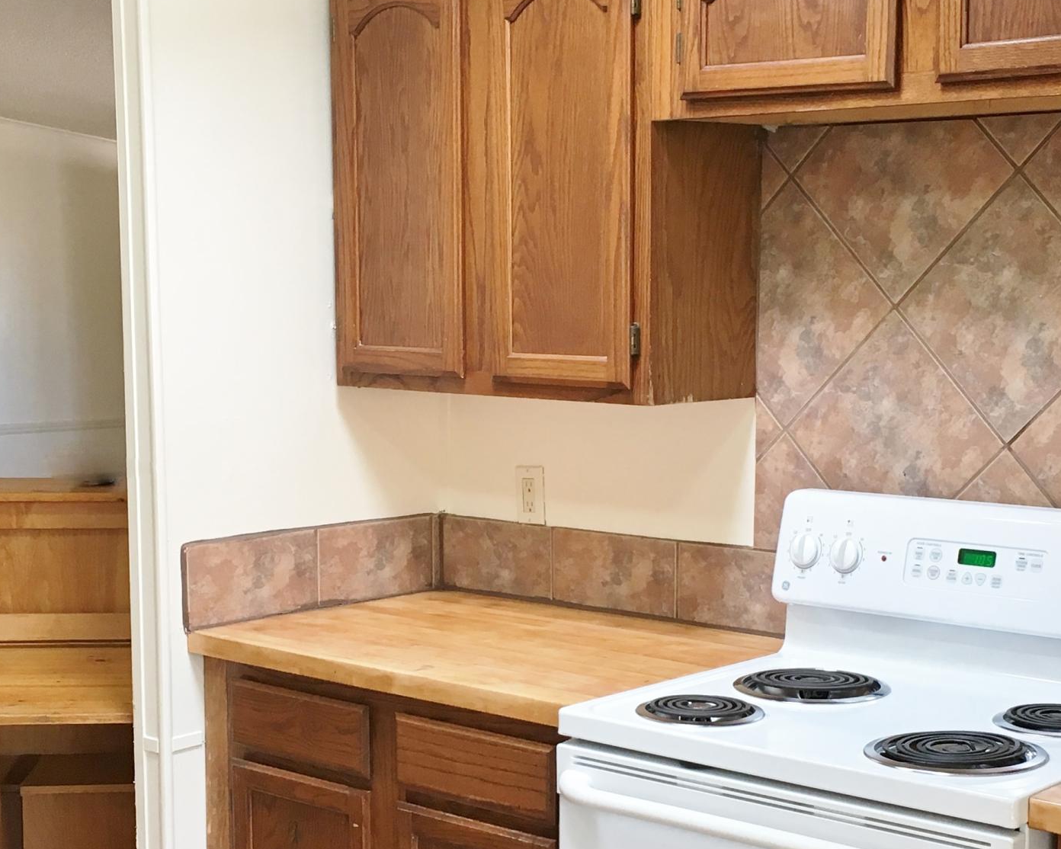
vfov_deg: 24.9
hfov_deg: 30.9
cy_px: 553
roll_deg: -1.3
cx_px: 621
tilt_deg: -7.8
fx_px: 1916
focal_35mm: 61
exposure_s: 1/30
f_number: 2.2
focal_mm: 4.15
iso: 25
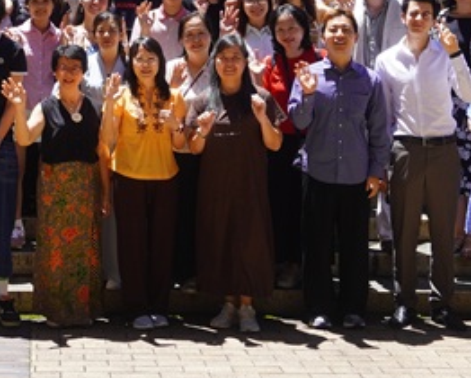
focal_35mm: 96
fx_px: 1345
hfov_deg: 19.3
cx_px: -4
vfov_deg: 15.7
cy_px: 9
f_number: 8
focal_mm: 23
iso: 100
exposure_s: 1/125
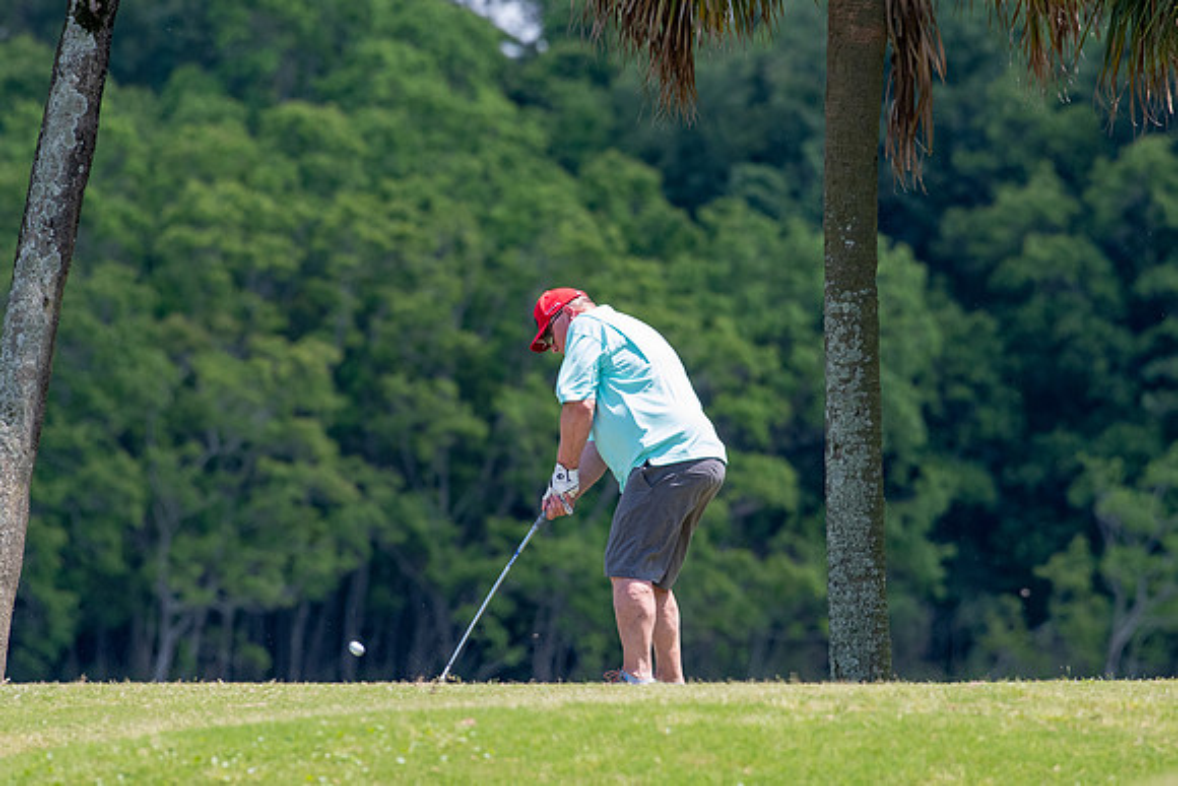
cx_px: 589
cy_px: 393
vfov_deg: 2.2
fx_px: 20128
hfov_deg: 3.4
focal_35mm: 615
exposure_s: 1/1000
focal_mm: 410
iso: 800
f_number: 6.3
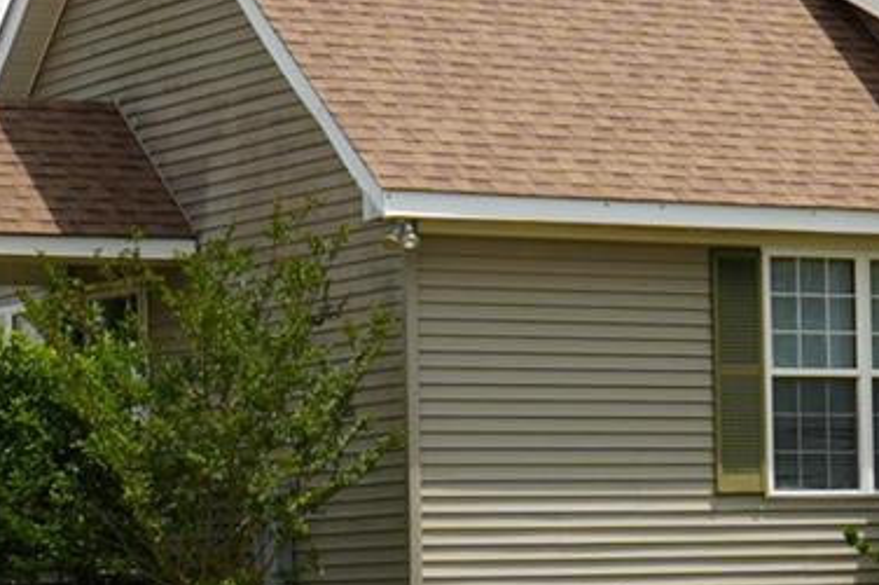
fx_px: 4189
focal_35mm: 172
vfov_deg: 8.0
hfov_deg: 11.6
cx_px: 1171
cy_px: 511
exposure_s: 1/160
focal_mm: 21
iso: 100
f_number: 10
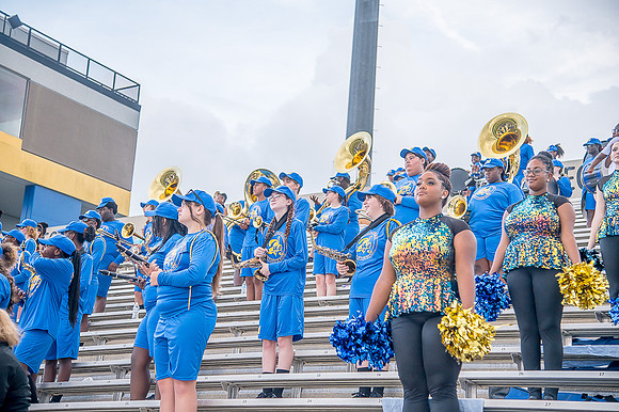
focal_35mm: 65
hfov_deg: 31.0
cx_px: 310
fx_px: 1117
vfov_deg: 20.9
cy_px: 206
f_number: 4
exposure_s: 1/250
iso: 400
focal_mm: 65
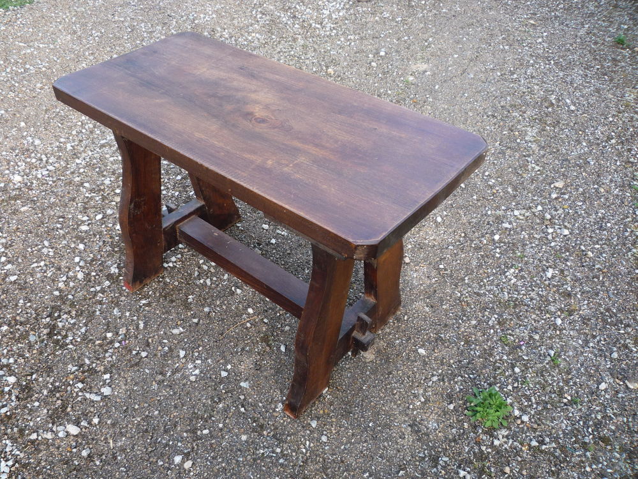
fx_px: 553
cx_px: 319
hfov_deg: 60.0
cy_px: 240
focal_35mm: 30
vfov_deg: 46.8
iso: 100
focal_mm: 5.2
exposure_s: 1/80
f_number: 3.3
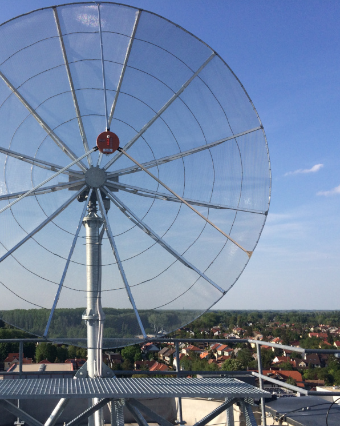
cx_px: 88
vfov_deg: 47.9
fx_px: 478
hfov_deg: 38.2
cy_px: 212
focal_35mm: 38
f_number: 2.2
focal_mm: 4.15
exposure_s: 1/2415
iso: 32
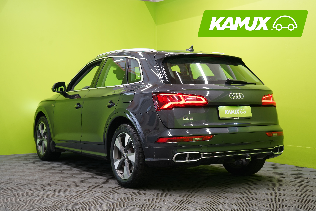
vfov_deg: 25.5
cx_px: 158
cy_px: 106
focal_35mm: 53
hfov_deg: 37.5
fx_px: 465
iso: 400
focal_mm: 53
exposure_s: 1/25
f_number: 5
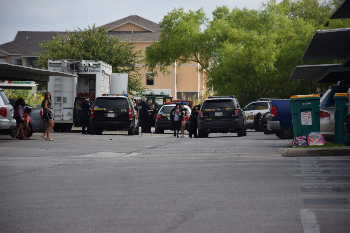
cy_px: 116
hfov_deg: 9.8
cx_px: 175
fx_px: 2042
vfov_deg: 6.5
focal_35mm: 210
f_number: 5.6
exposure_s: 1/250
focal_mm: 140
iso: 100
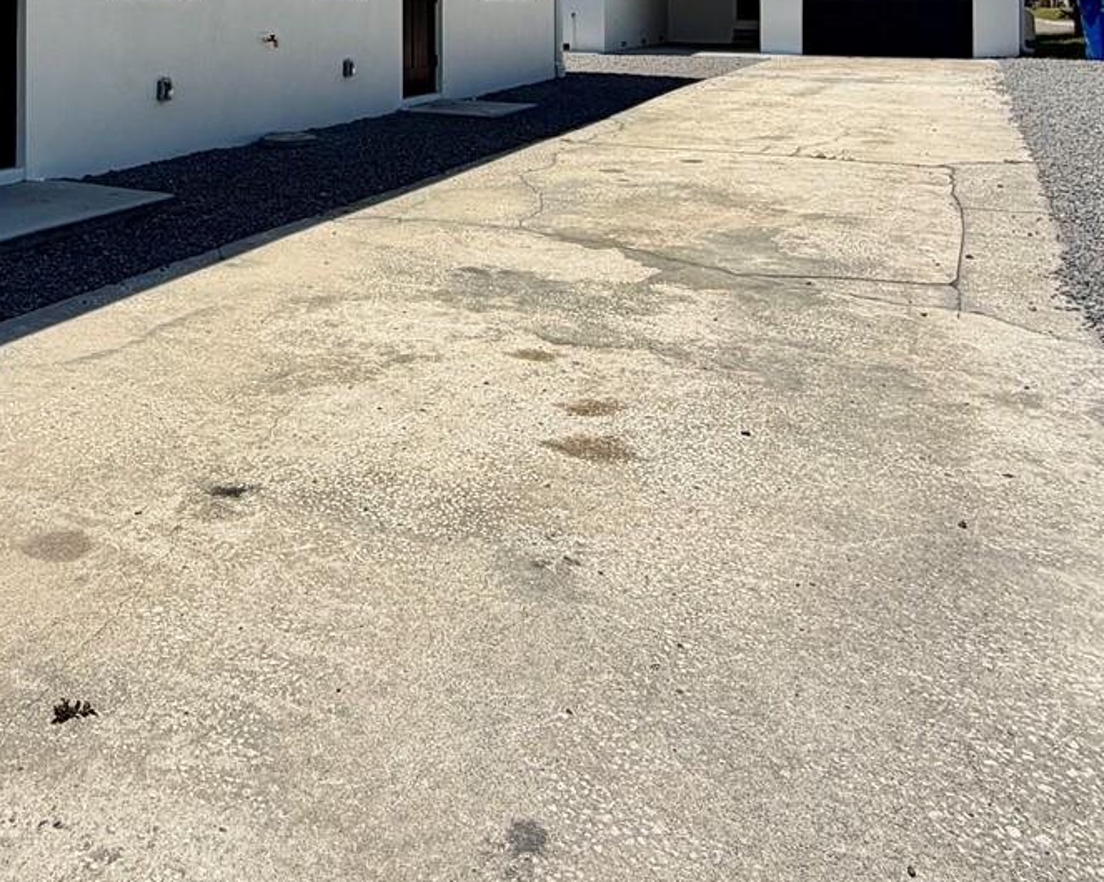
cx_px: 251
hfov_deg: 51.5
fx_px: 1078
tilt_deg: +0.3
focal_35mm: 33
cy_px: -12
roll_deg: +0.2
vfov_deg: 39.1
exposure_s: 1/1497
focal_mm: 2.22
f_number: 2.2
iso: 20
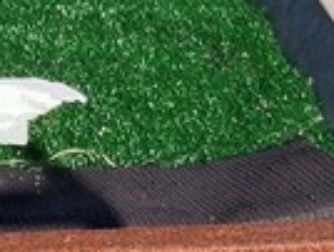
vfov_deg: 9.3
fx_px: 1498
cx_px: -334
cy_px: -135
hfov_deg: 11.5
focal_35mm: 155
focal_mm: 5.31
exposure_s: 1/727
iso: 50
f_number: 1.7
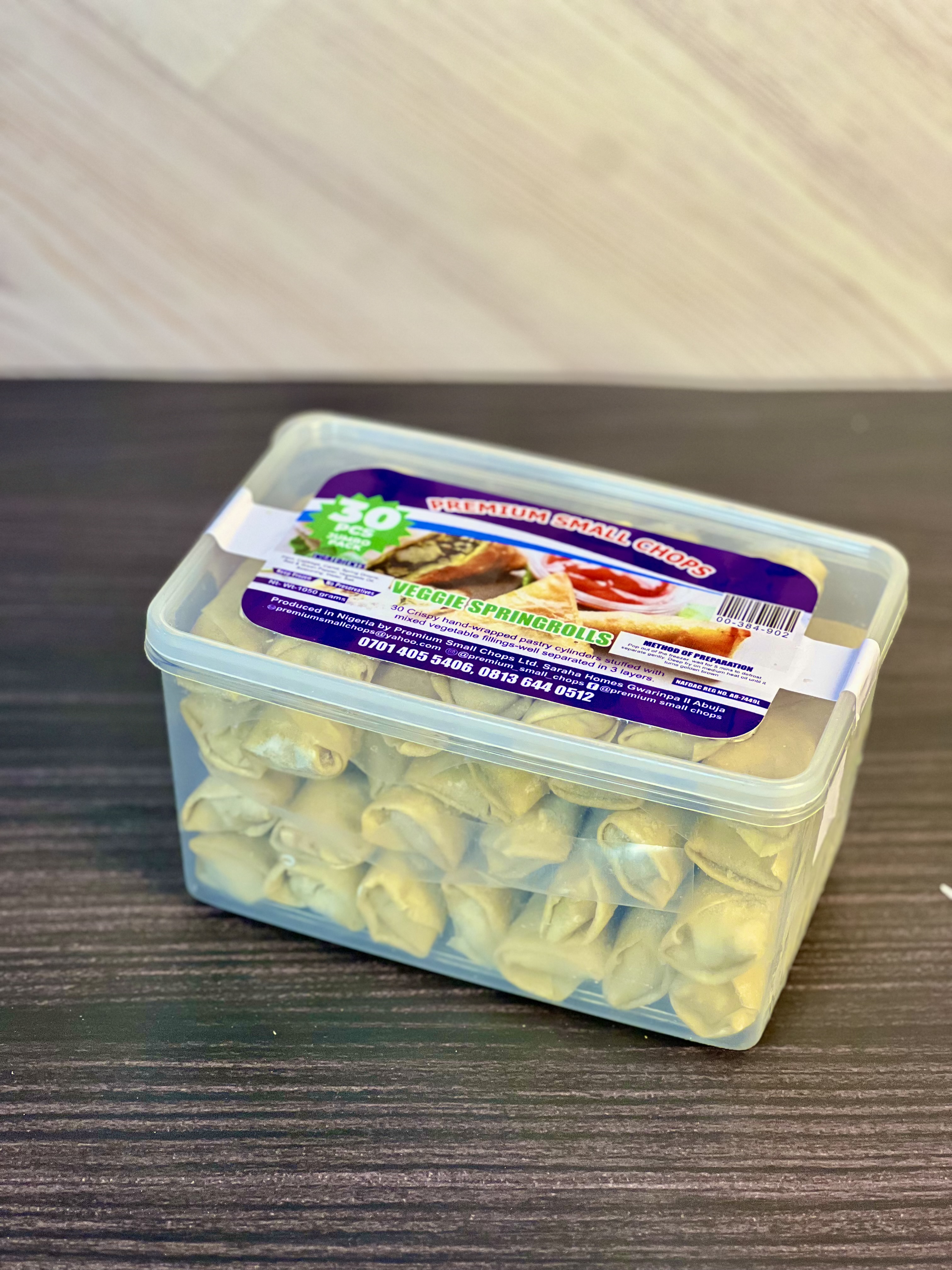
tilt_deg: -35.3
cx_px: 476
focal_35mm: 77
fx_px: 2824
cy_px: 635
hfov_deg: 19.1
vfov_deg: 25.3
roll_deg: -2.7
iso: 160
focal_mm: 9
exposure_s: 1/121
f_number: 2.8
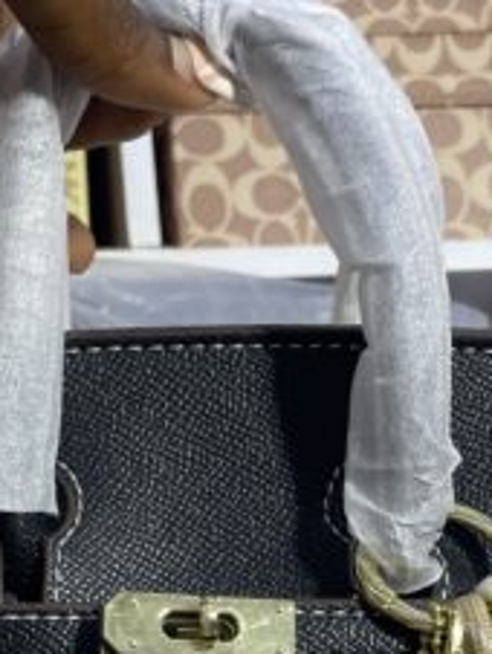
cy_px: 695
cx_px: 240
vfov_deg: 20.4
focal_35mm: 92
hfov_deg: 16.1
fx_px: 1740
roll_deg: +4.7
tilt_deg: +0.0
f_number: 1.6
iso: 32
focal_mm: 4.2
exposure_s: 1/103
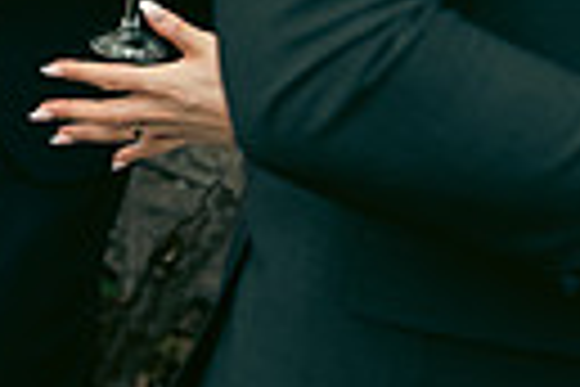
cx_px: -202
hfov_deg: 9.4
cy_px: -380
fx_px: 3464
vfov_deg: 6.2
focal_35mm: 215
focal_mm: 48
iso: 125
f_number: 3.5
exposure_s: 1/1250
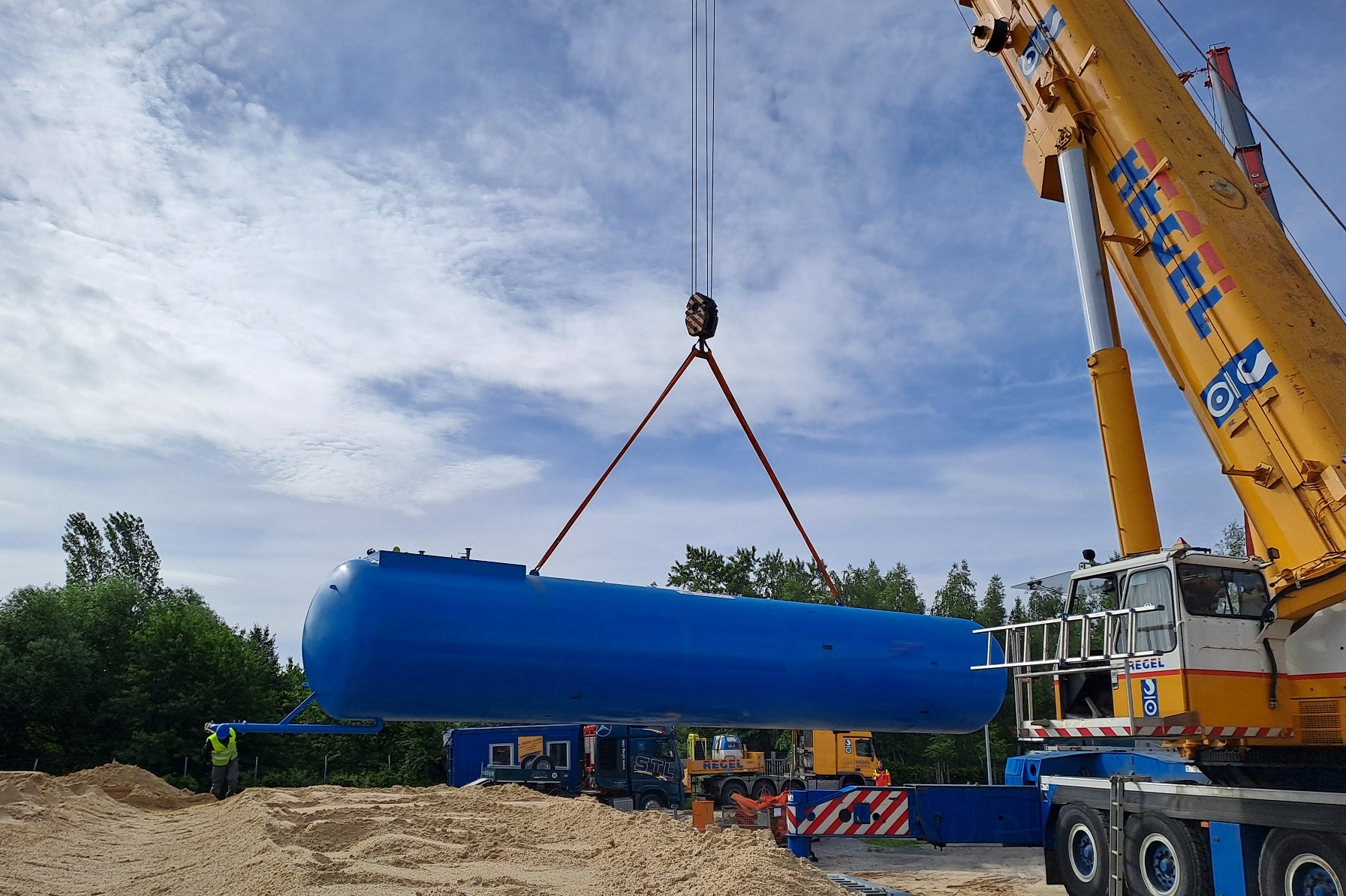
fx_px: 1084
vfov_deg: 44.6
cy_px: 550
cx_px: 679
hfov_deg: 63.7
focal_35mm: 29
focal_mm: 4.65
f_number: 1.8
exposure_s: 1/4950
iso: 32
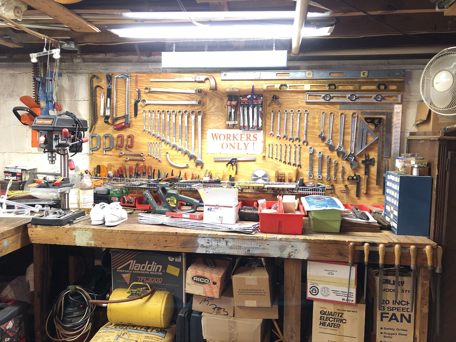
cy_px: 171
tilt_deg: -6.2
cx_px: 228
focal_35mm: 28
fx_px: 369
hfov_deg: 63.4
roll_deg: -1.6
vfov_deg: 49.7
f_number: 1.8
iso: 100
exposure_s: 1/9
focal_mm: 3.99
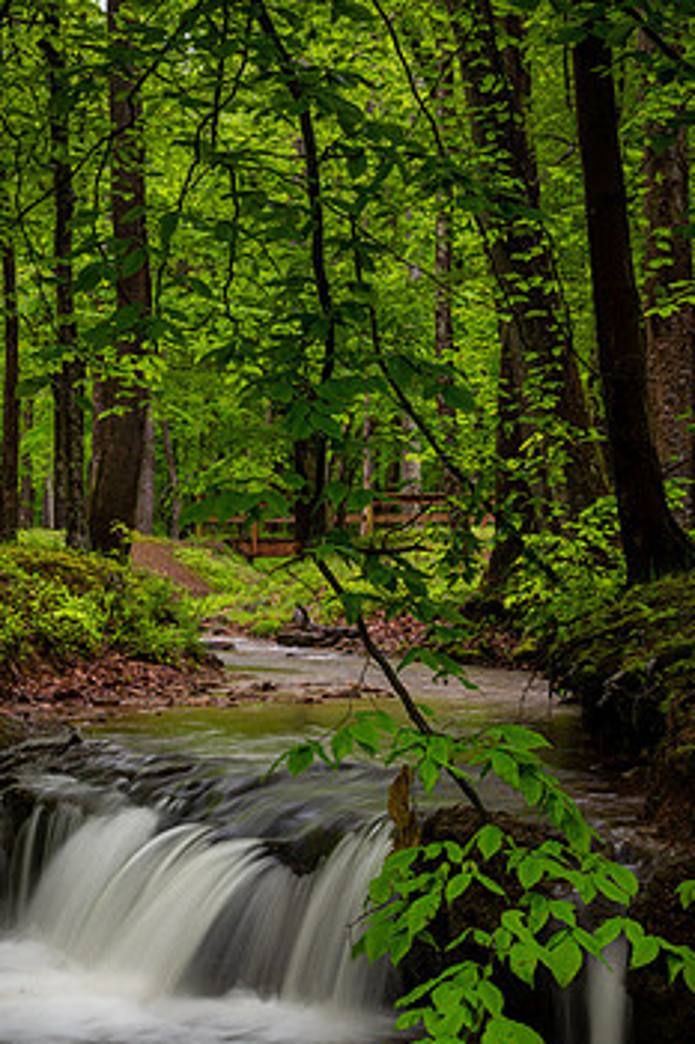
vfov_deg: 22.6
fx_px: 2609
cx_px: 346
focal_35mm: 90
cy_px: 591
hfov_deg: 15.2
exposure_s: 1/2
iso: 64
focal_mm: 70
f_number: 13
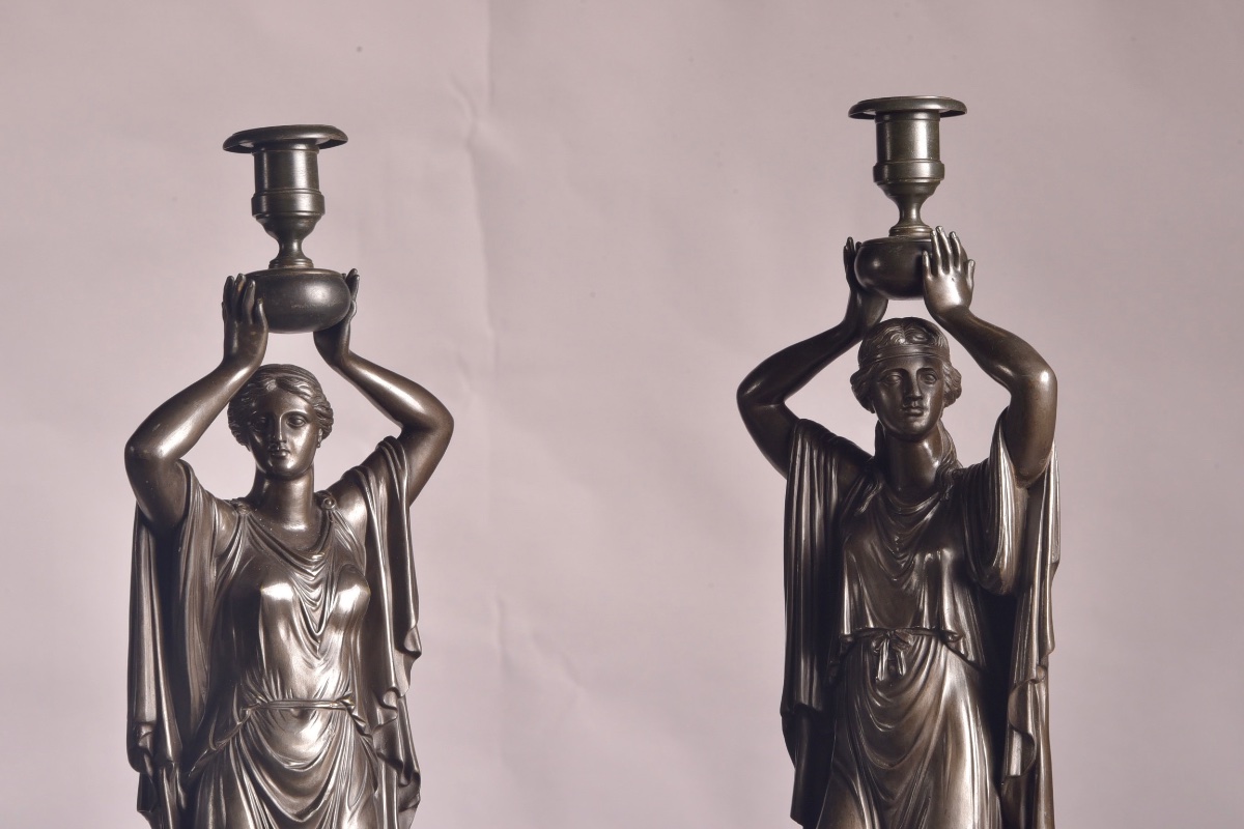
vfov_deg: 8.1
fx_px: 5874
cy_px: 414
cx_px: 622
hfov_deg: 12.1
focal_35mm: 170
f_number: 16
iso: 400
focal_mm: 170
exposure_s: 1/125
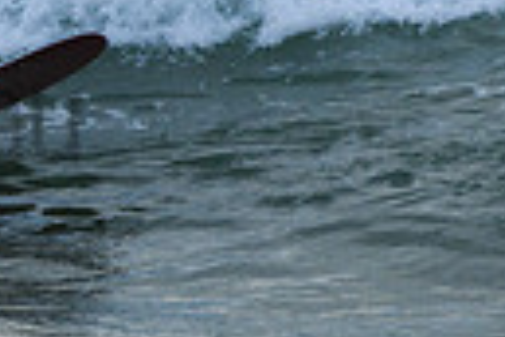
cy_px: 72
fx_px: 31827
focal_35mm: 2269
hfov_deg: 0.9
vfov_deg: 0.6
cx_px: -333
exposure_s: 1/1000
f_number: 5.6
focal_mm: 500
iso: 250
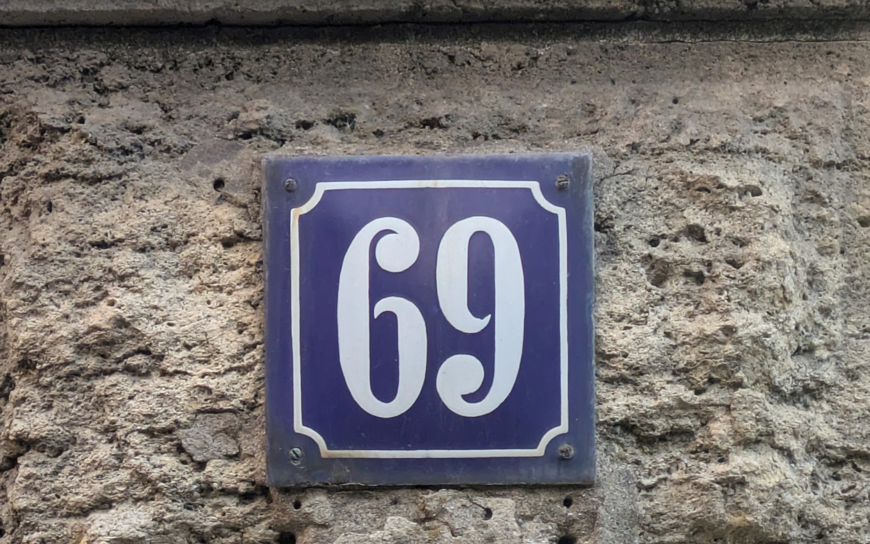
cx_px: 431
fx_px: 1304
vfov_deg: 23.5
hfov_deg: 36.9
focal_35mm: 55
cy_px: 311
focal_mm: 5.43
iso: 71
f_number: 1.89
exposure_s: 1/33.3
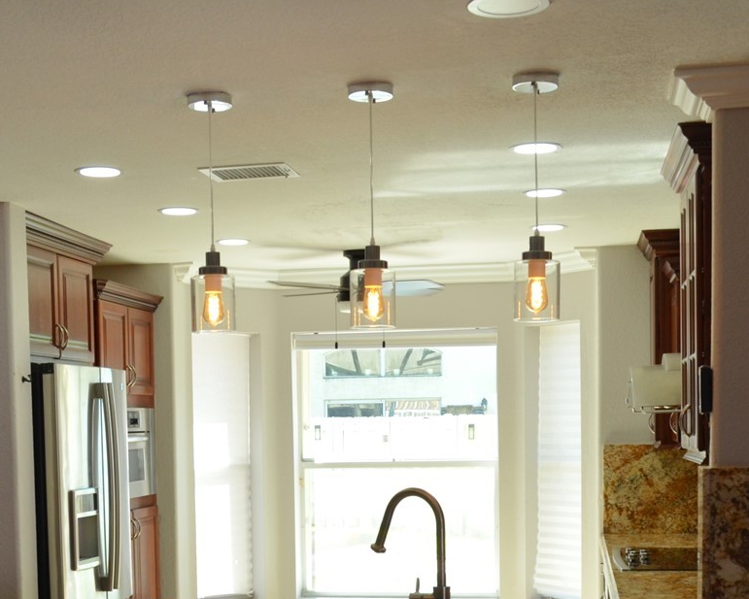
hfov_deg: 30.4
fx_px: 1375
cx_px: 301
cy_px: 543
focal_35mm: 62
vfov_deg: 23.9
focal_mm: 20
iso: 360
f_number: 5.6
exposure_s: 1/125
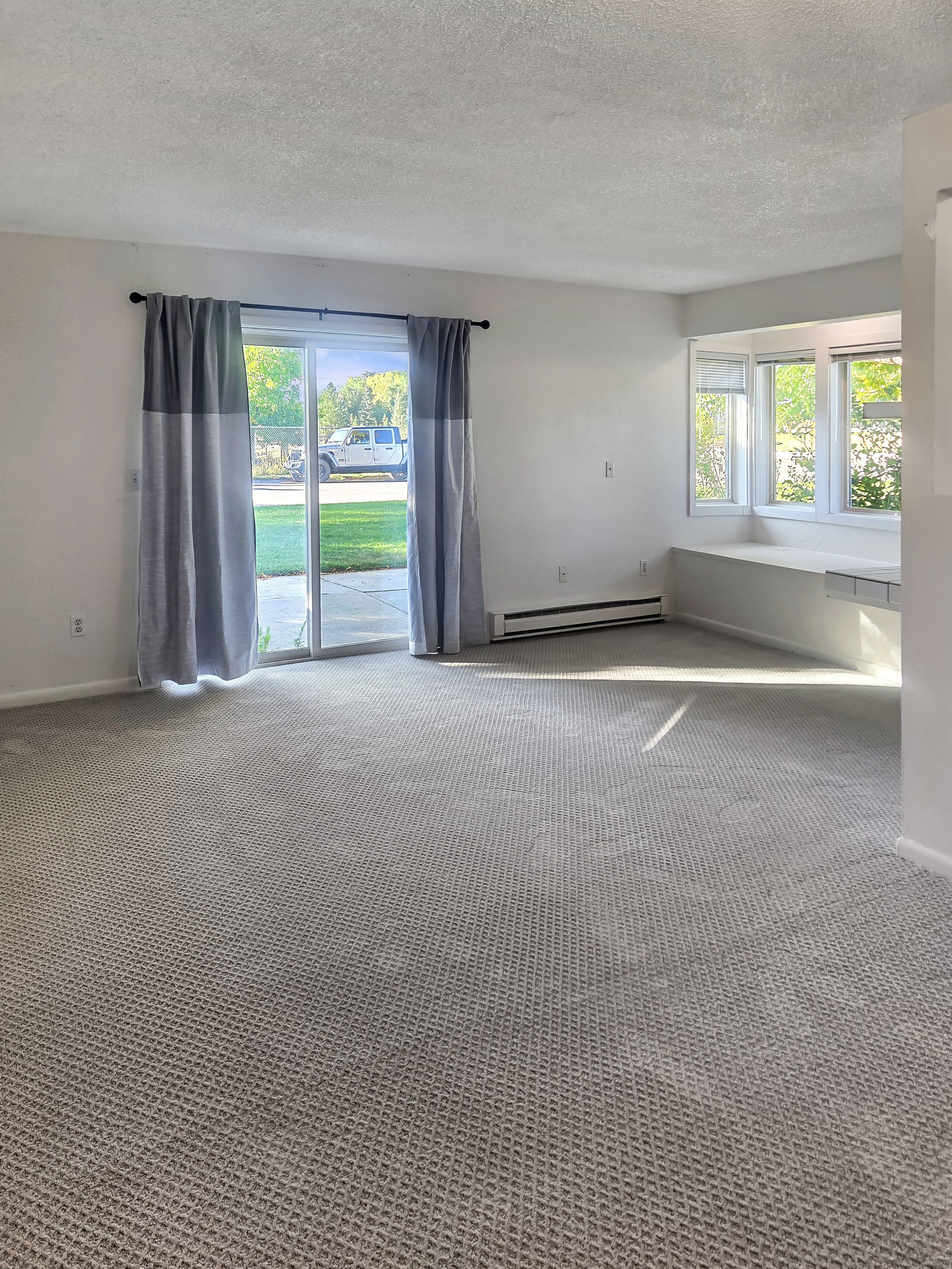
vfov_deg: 73.9
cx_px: 476
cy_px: 634
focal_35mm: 23
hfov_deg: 58.9
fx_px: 843
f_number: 1.8
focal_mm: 5.4
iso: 100
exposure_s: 1/120
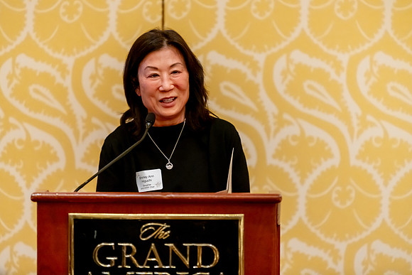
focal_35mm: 221
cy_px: 123
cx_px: 206
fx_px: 2535
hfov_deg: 9.3
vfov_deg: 6.2
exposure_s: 1/200
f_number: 2.8
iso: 5000
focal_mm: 200
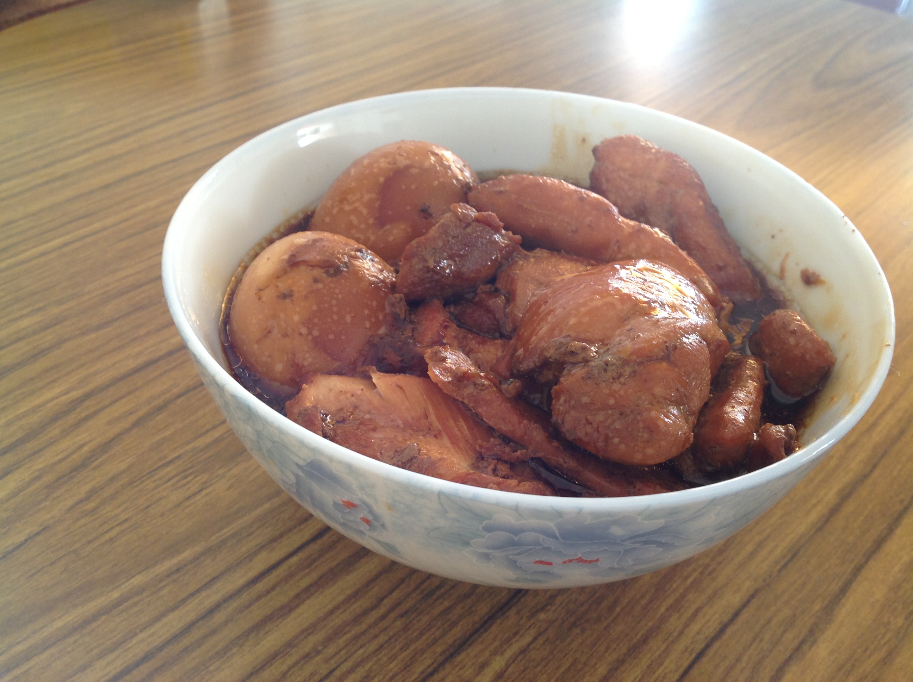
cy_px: 341
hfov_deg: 52.7
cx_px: 456
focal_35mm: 35
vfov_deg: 40.6
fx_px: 922
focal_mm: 4.28
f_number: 2.4
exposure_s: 1/15
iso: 64
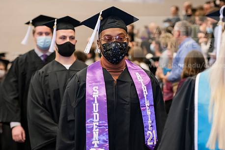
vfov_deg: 11.1
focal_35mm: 124
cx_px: 119
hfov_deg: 16.5
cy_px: 76
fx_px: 775
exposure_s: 1/200
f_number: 3.5
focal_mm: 98
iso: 1600
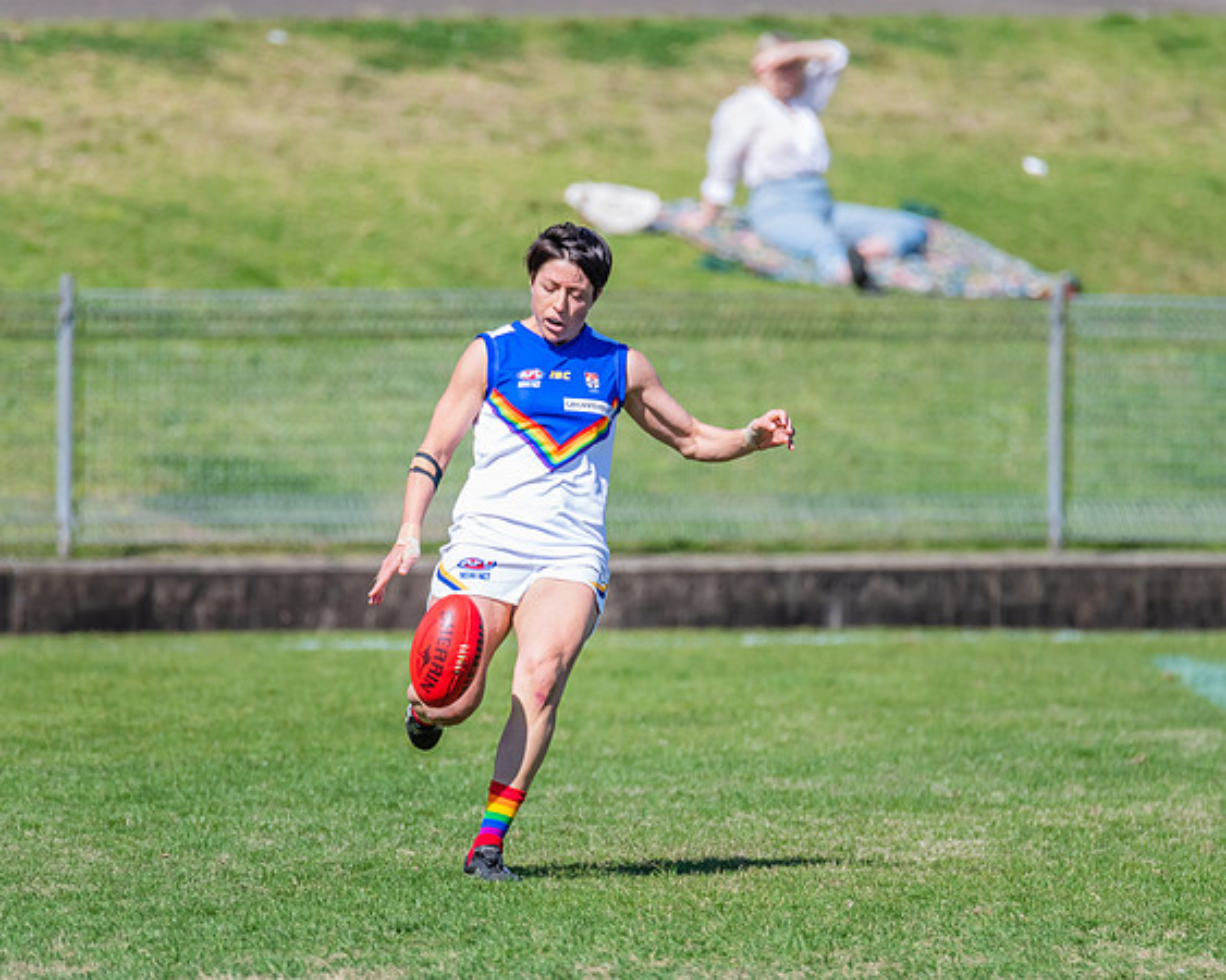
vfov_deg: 2.1
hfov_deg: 2.6
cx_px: 641
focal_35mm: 740
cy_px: 484
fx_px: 26835
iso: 800
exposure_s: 1/1600
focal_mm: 600
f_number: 9
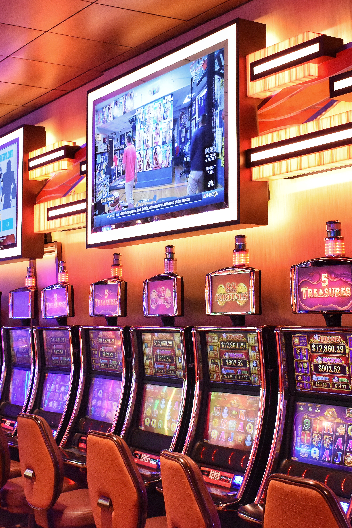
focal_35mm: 59
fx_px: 865
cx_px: 152
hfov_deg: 23.0
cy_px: 263
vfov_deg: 33.9
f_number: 5.6
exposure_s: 1/60
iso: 5000
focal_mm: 26
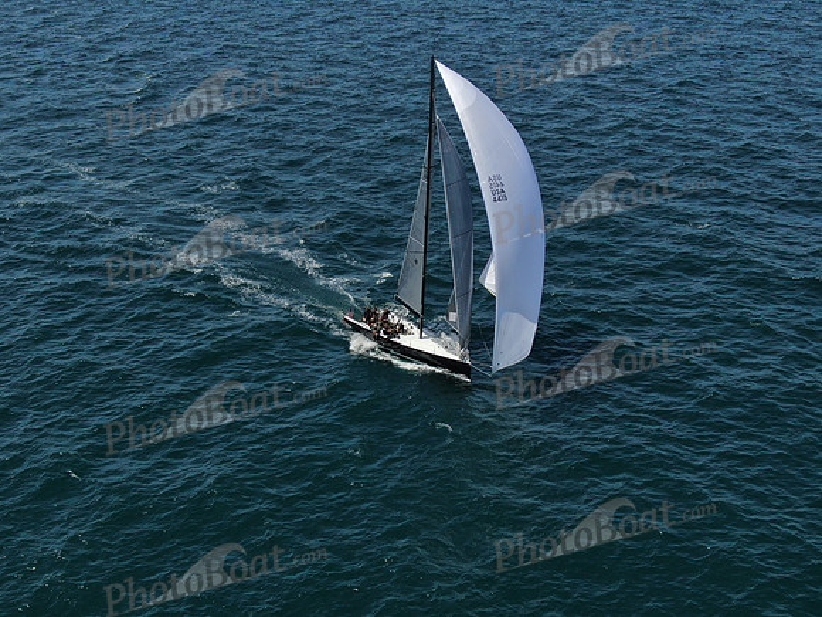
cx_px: 411
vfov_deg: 30.3
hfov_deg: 39.7
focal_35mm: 48
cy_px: 308
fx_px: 1140
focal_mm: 8.6
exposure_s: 1/1000
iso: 100
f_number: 3.8
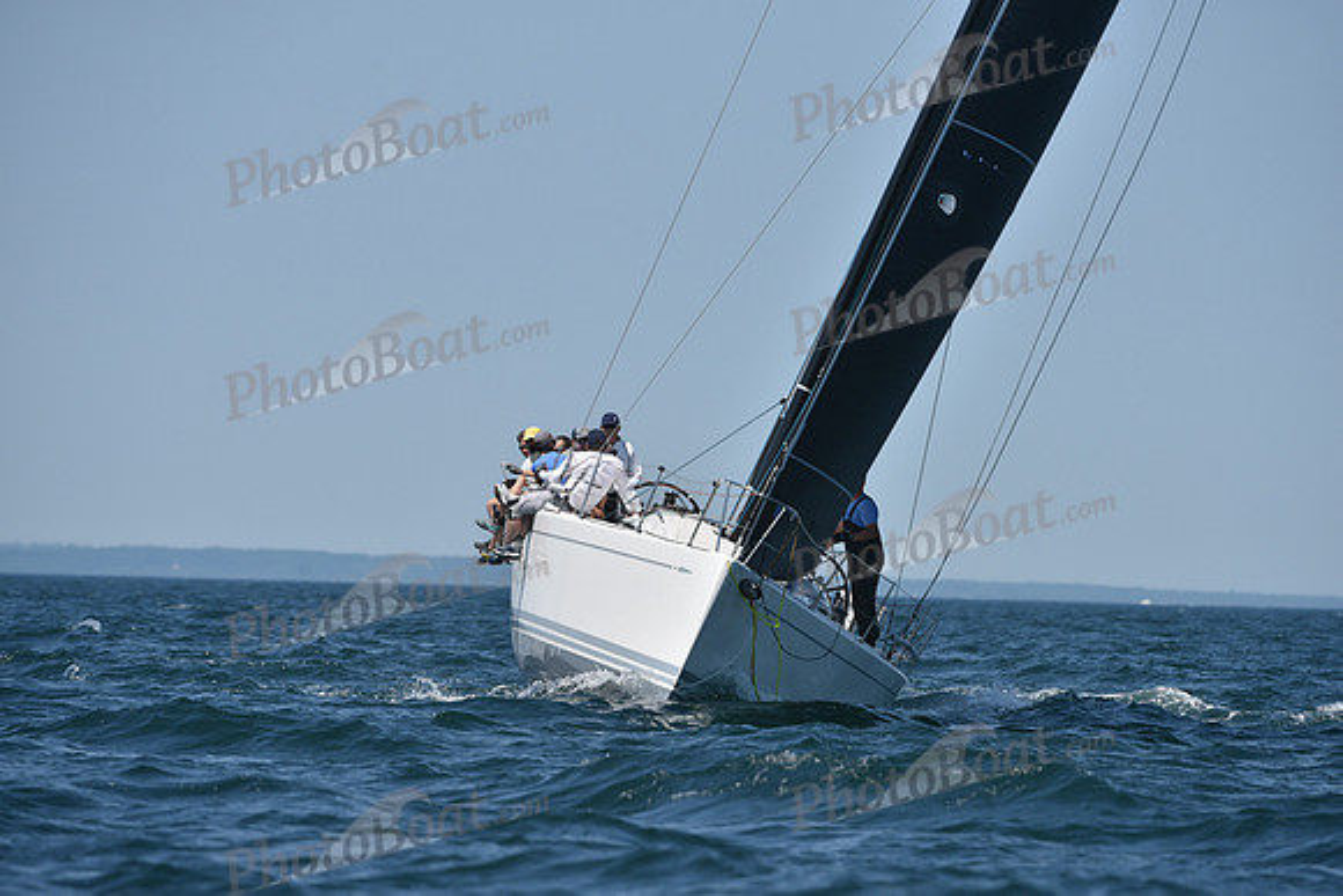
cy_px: 448
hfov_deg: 5.2
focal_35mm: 400
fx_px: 14925
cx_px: 672
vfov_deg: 3.4
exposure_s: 1/1600
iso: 320
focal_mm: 400
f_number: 8
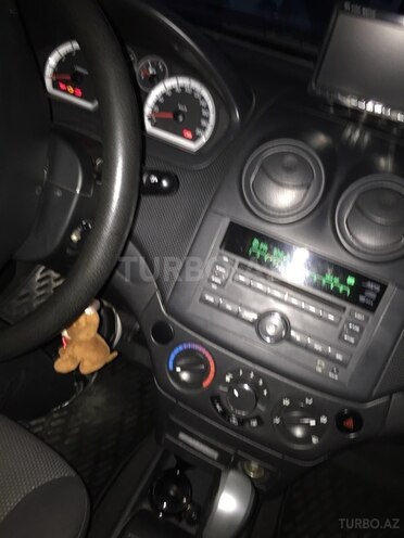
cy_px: 269
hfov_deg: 48.2
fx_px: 451
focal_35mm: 29
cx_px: 202
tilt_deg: -28.1
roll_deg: -15.4
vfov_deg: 61.7
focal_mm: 4.15
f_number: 2.2
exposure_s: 1/17
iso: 125
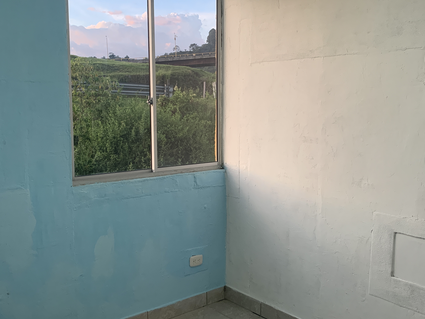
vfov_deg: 39.7
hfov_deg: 51.3
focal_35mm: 36
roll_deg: -1.1
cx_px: 202
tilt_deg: -5.7
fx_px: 442
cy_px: 156
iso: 100
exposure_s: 1/121
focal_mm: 4.25
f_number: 1.8
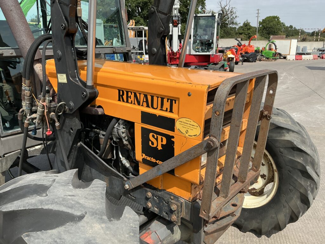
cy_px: 122
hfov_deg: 63.4
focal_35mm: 28
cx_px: 162
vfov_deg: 49.7
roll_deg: -0.9
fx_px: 263
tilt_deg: -12.0
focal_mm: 3
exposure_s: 1/1195
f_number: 1.8
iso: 25
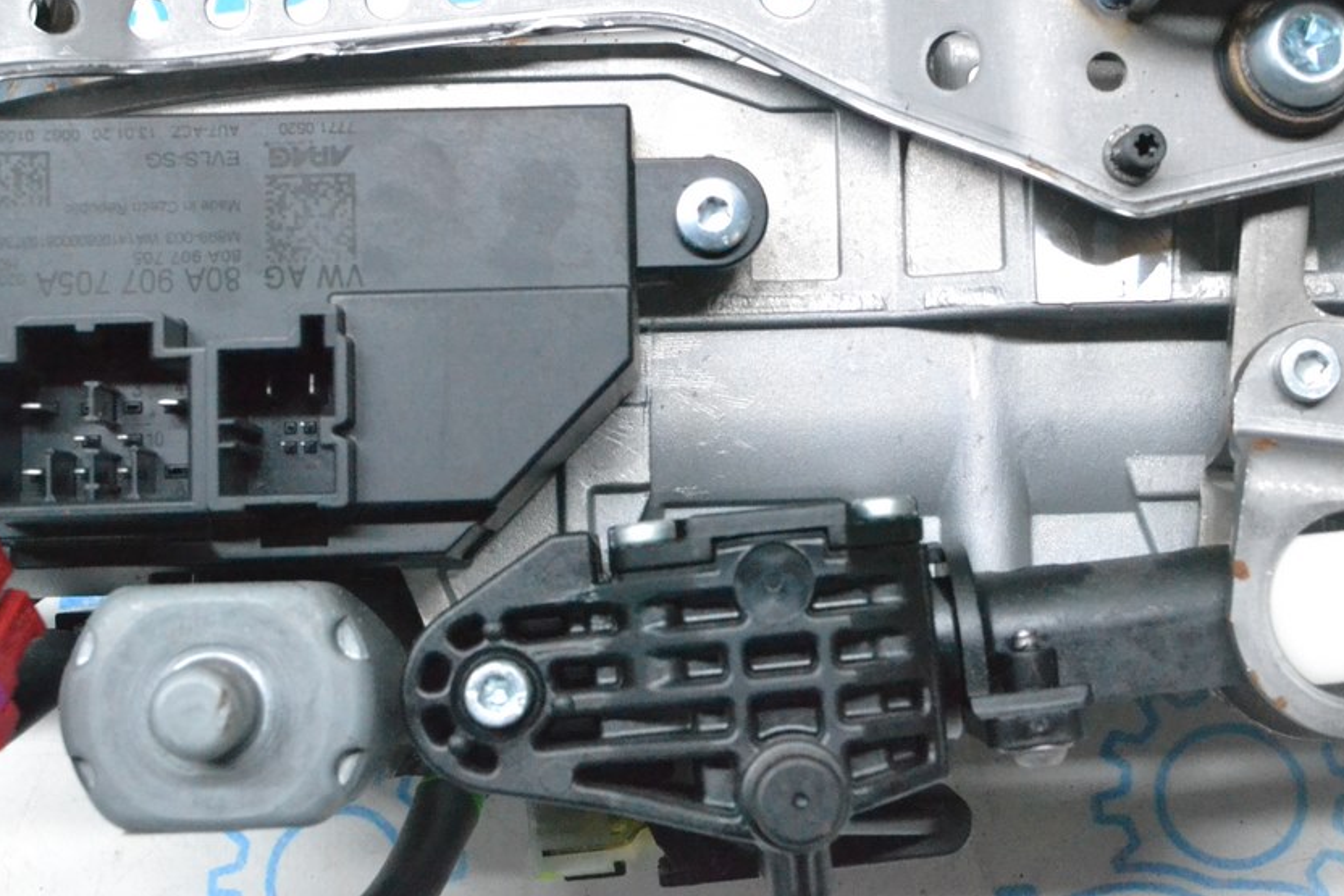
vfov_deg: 21.0
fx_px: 2413
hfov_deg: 31.1
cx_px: 761
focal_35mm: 65
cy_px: 364
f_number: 10
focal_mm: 35
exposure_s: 1/125
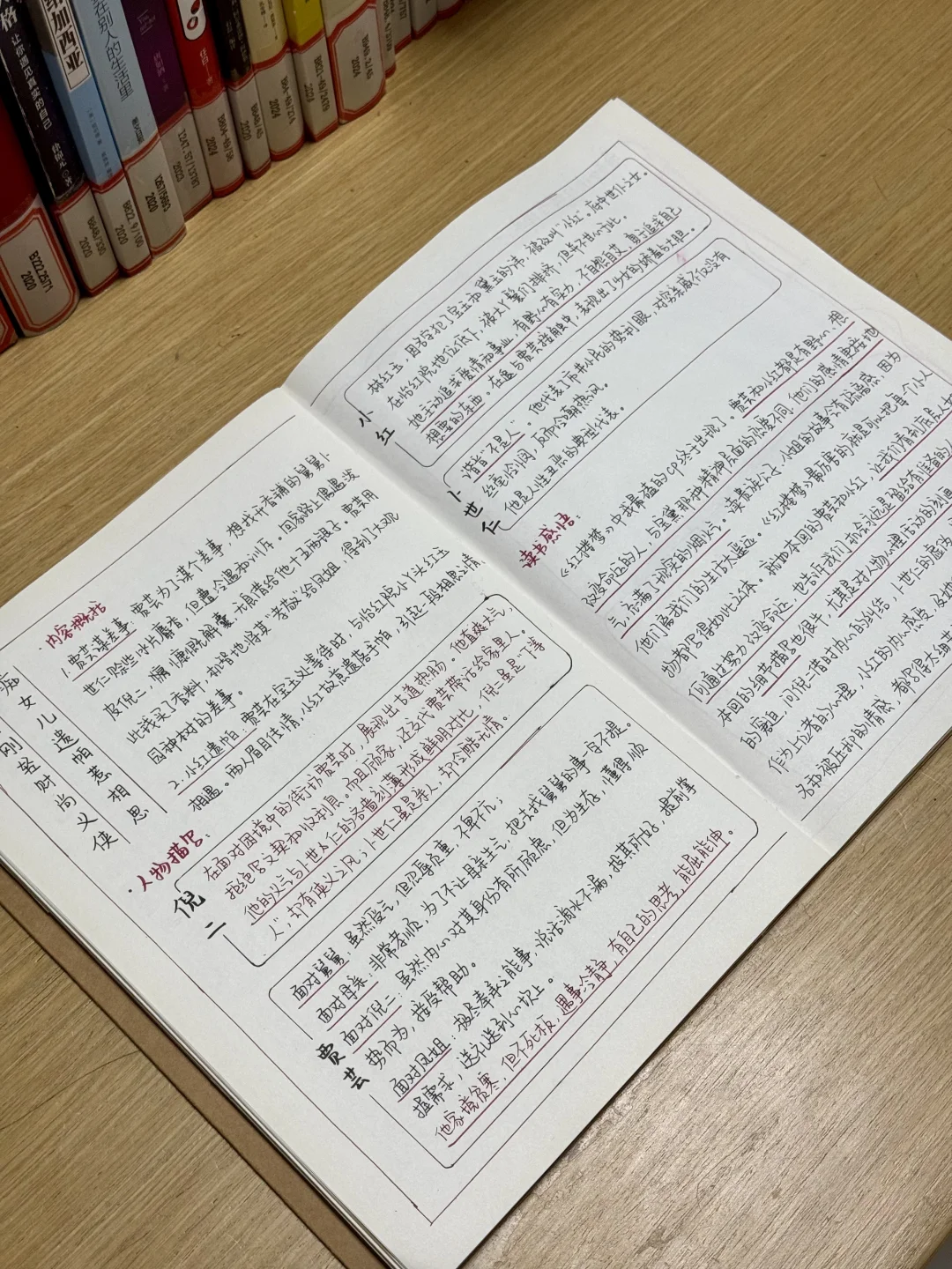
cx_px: 476
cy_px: 634
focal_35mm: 48
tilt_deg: -63.0
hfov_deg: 30.3
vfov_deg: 39.7
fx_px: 1760
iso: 64
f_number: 1.78
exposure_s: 1/50
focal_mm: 6.76
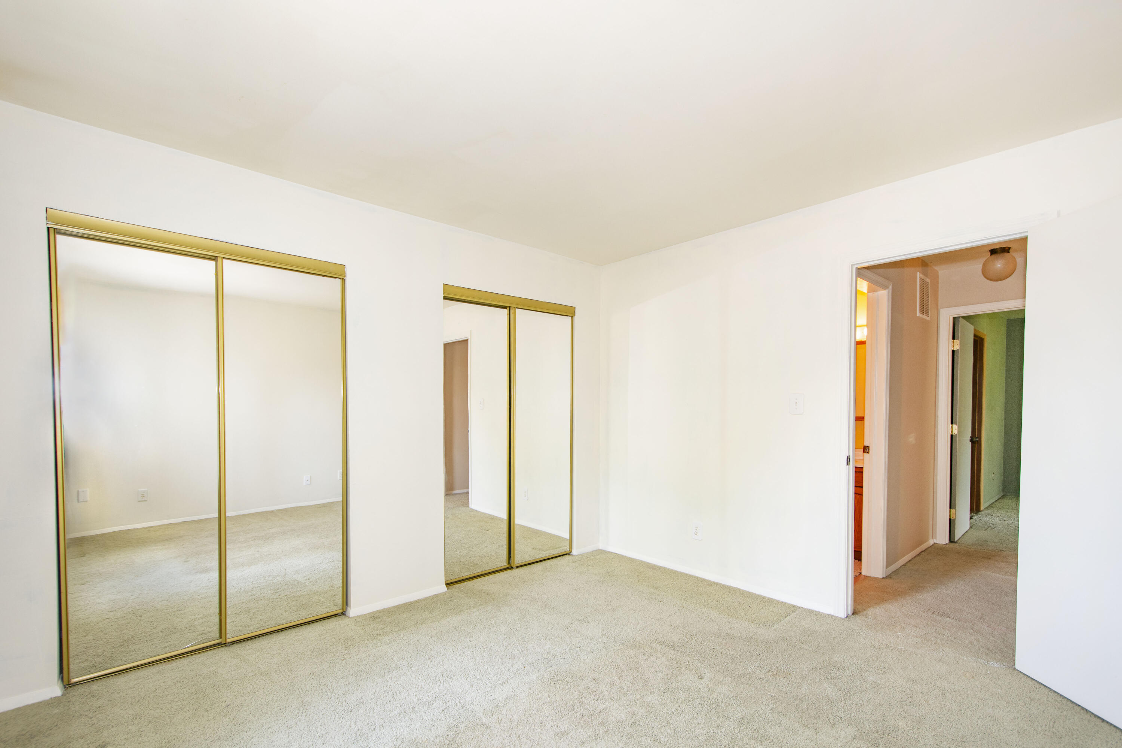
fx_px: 467
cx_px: 561
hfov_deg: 100.4
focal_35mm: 15
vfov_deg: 77.3
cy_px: 374
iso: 100
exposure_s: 1/15
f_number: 3.5
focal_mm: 10
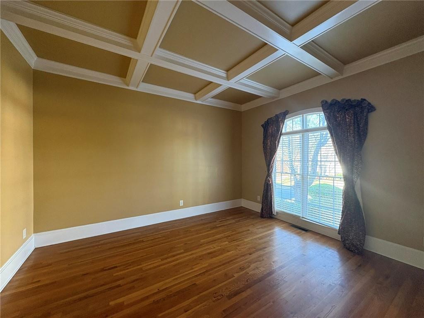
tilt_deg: +0.3
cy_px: 159
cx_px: 212
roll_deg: +0.5
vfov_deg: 85.7
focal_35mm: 14
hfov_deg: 102.1
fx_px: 171
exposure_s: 1/60
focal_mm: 2.22
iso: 320
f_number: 2.2
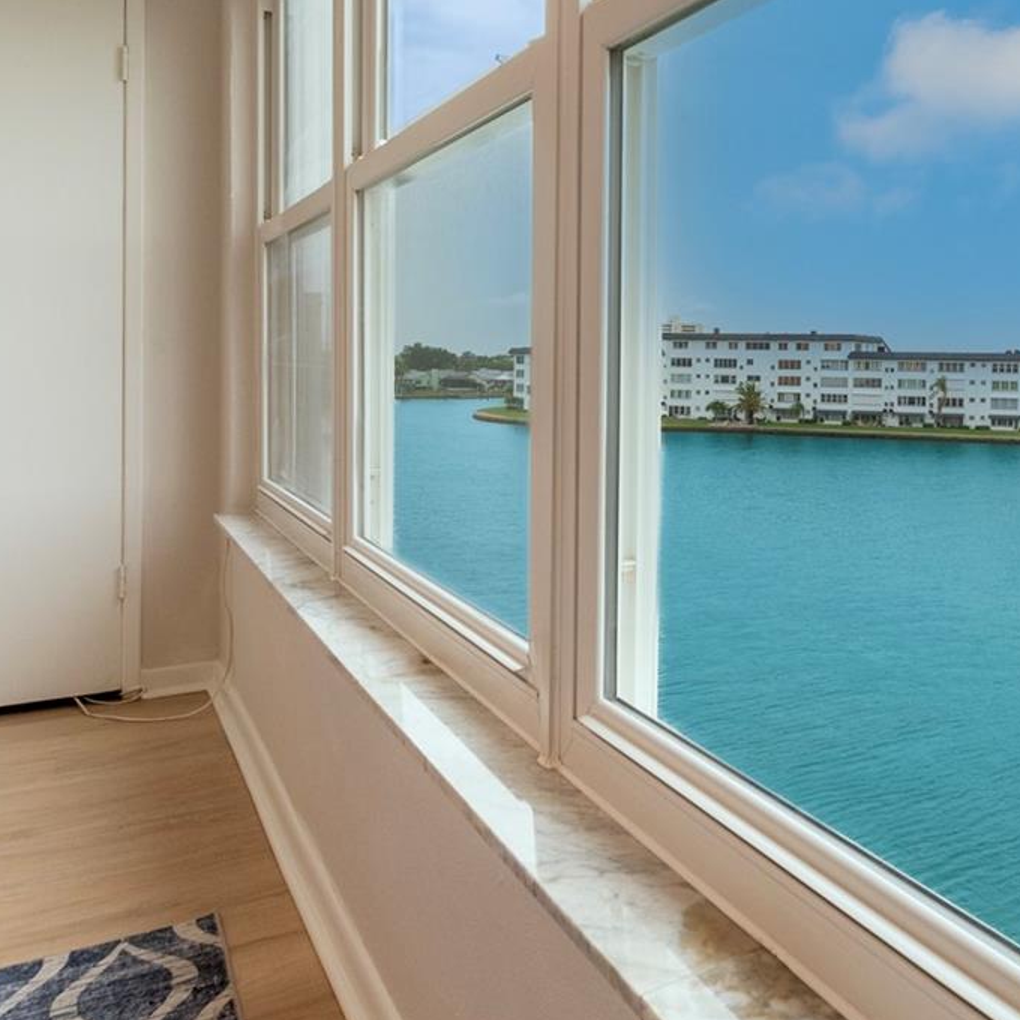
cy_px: 315
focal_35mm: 30
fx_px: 1000
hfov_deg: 50.6
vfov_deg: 52.7
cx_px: 825
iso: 100
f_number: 11
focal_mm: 10
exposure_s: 1/100
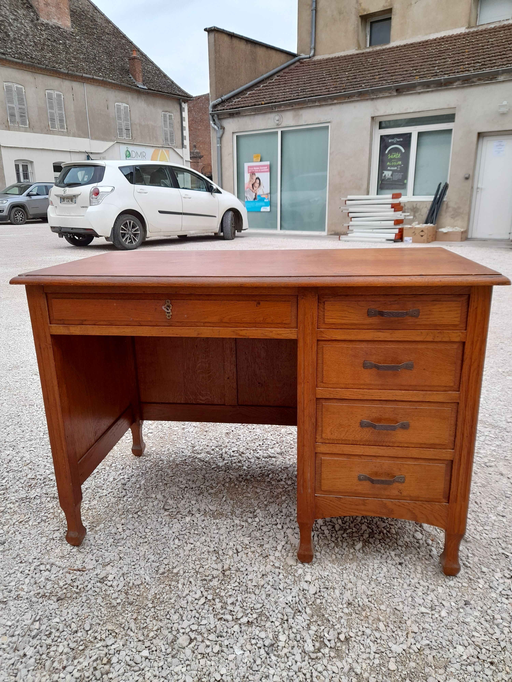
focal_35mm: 25
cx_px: 256
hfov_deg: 54.9
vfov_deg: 69.4
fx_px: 493
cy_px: 341
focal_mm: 4.6
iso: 25
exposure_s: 1/100
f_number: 2
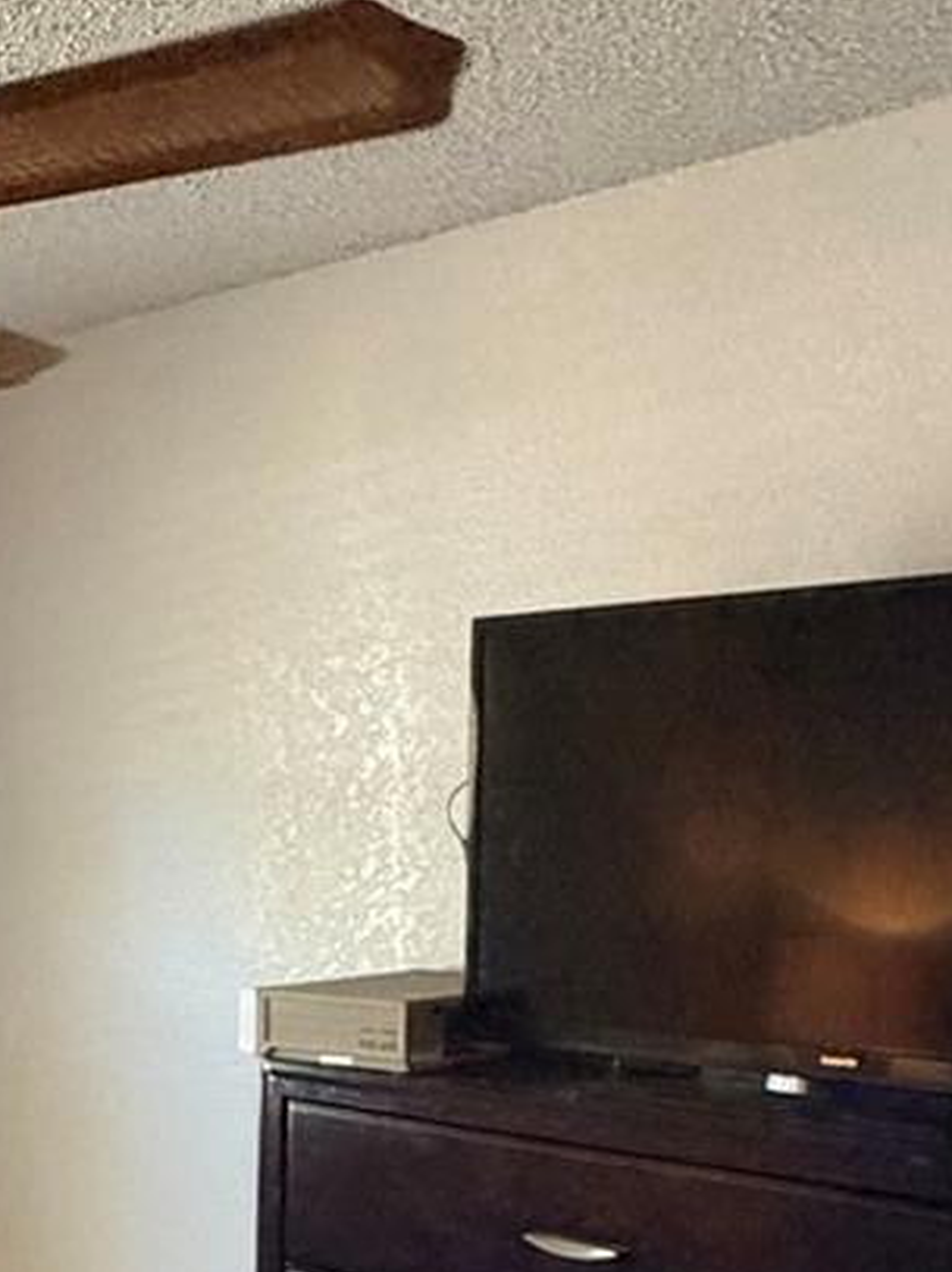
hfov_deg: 22.4
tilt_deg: -2.8
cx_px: -492
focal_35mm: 53
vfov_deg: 35.6
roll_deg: +0.1
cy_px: 915
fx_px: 1946
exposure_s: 1/60
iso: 500
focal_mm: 2.22
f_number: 2.2
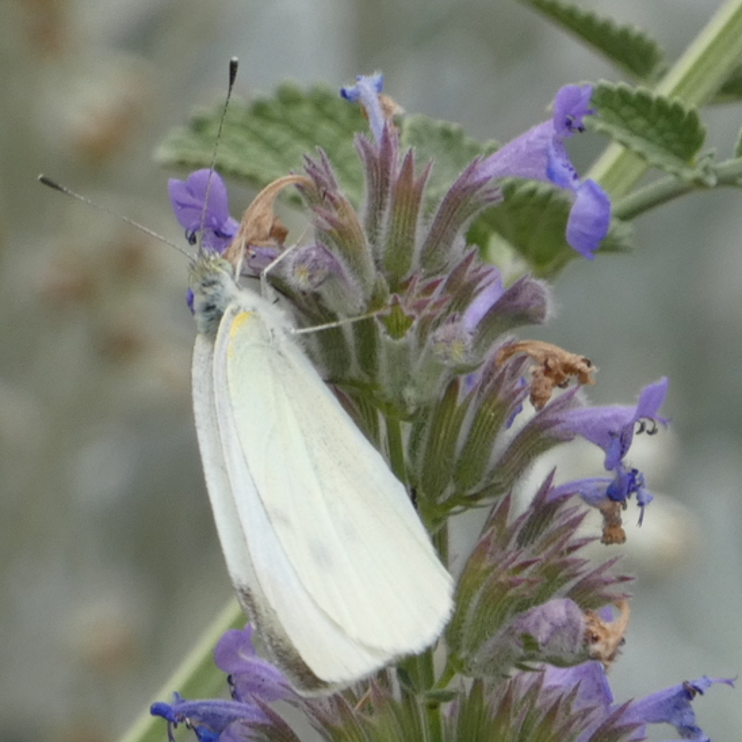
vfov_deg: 2.4
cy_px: 421
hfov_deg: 2.4
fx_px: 17728
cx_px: 361
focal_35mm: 731
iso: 125
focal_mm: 95.2
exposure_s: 1/100
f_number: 5.6
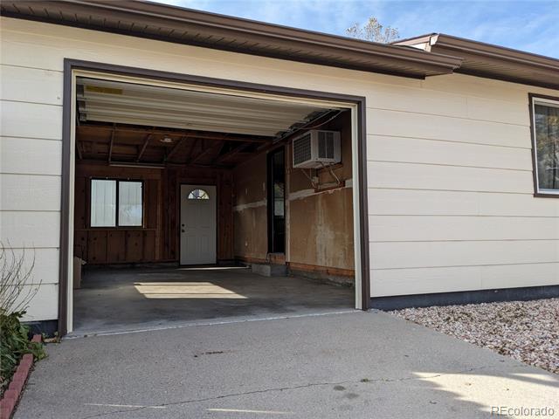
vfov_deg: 51.4
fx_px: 436
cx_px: 280
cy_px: 210
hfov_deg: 65.3
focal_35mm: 27
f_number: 1.73
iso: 57
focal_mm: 4.38
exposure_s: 1/1565
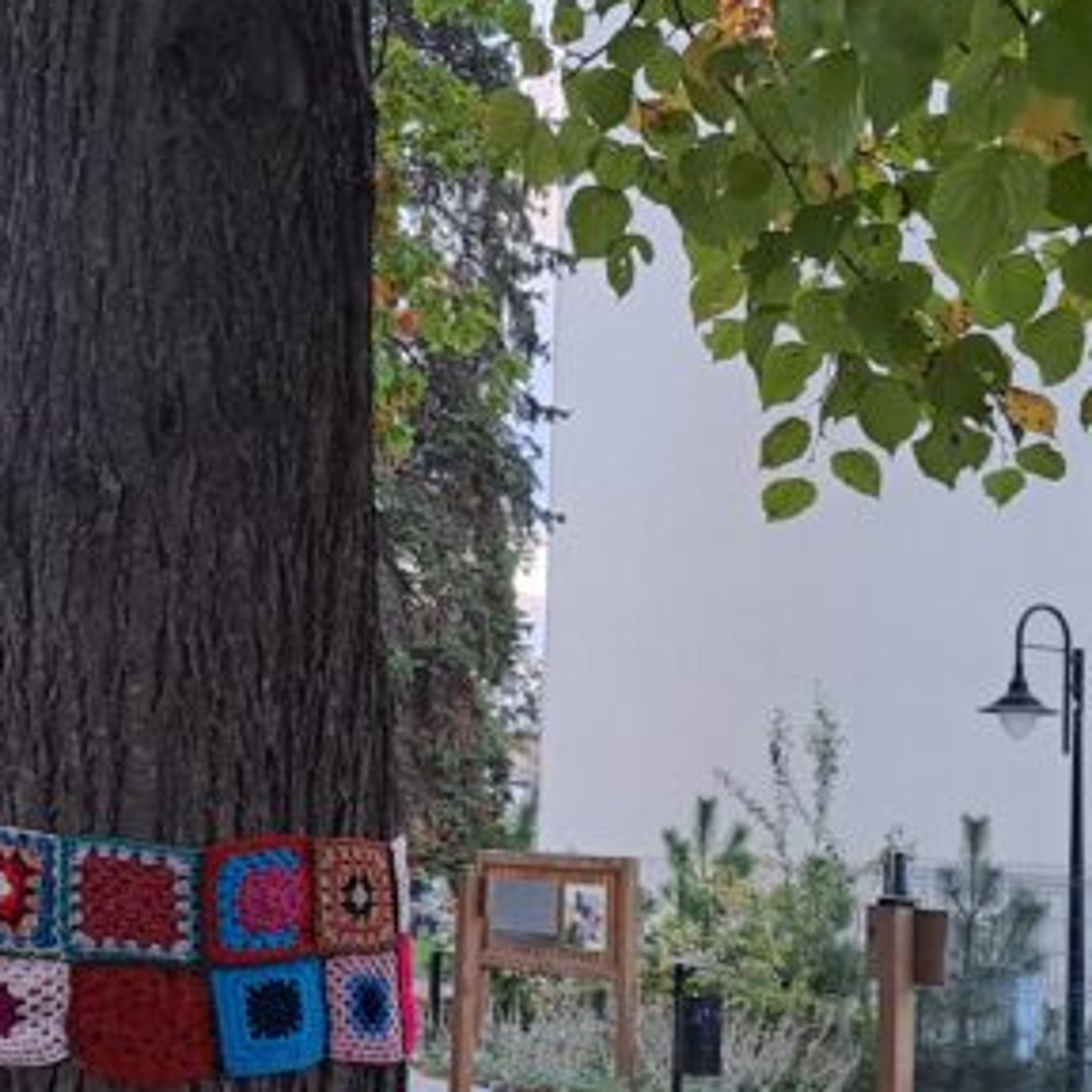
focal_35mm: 59
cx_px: 307
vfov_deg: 29.0
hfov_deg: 28.7
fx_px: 2106
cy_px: 614
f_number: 1.8
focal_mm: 4.65
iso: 125
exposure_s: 1/50
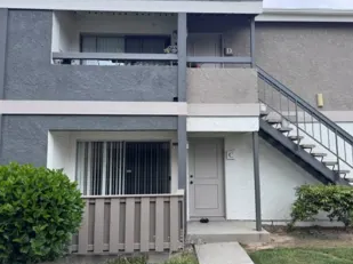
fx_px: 285
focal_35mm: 28
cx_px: 186
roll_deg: +0.1
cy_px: 134
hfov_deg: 63.5
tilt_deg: +5.9
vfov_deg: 49.7
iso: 80
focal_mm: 6.76
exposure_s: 1/2252
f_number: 1.78
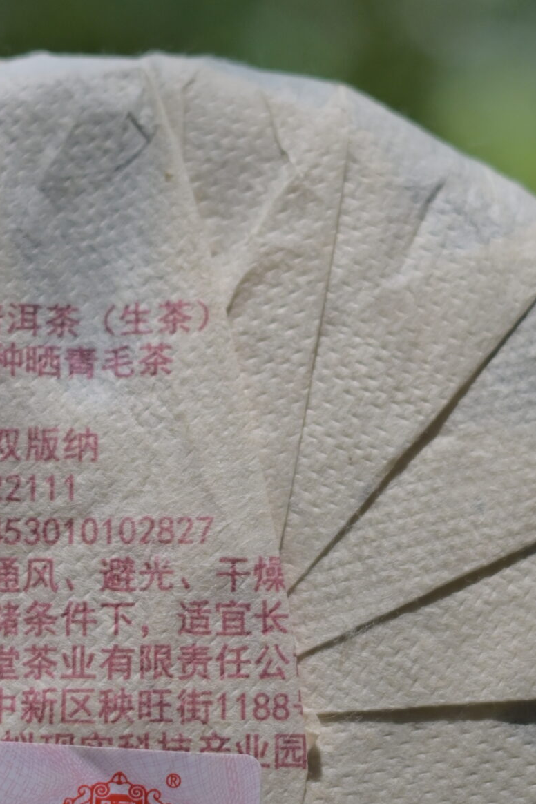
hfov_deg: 10.4
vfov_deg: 15.5
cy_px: 298
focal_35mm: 132
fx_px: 2948
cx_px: 219
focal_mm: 40
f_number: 2.8
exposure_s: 1/4000
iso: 450
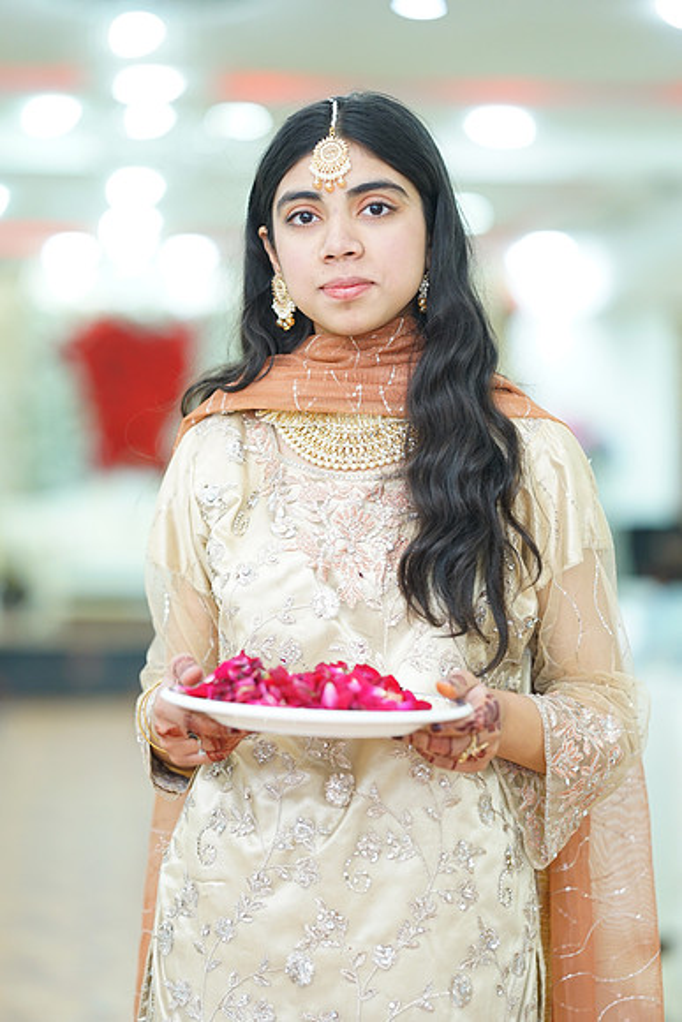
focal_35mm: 85
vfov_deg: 23.9
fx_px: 2414
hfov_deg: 16.1
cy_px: 511
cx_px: 341
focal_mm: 85
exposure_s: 1/160
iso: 640
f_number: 1.7
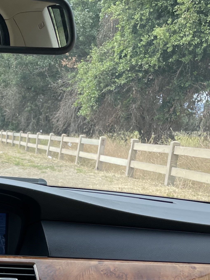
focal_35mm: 77
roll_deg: -1.1
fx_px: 623
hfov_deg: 18.2
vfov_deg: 23.8
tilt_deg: -15.8
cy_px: 304
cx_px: -36
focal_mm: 4.2
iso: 32
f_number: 1.6
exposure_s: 1/769
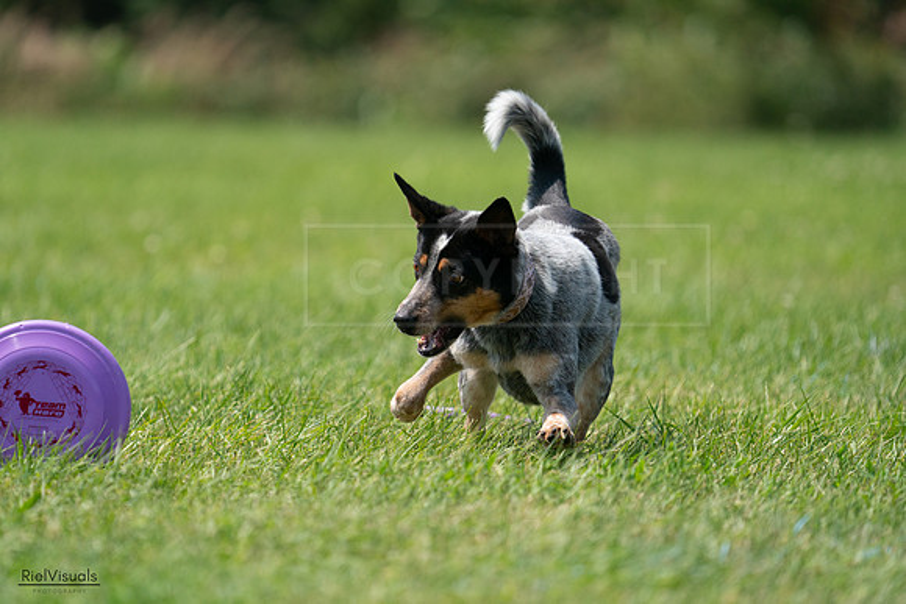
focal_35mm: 415
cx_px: 453
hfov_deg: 5.0
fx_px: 10446
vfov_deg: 3.3
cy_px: 302
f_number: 6.3
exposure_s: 1/4000
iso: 1000
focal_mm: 415
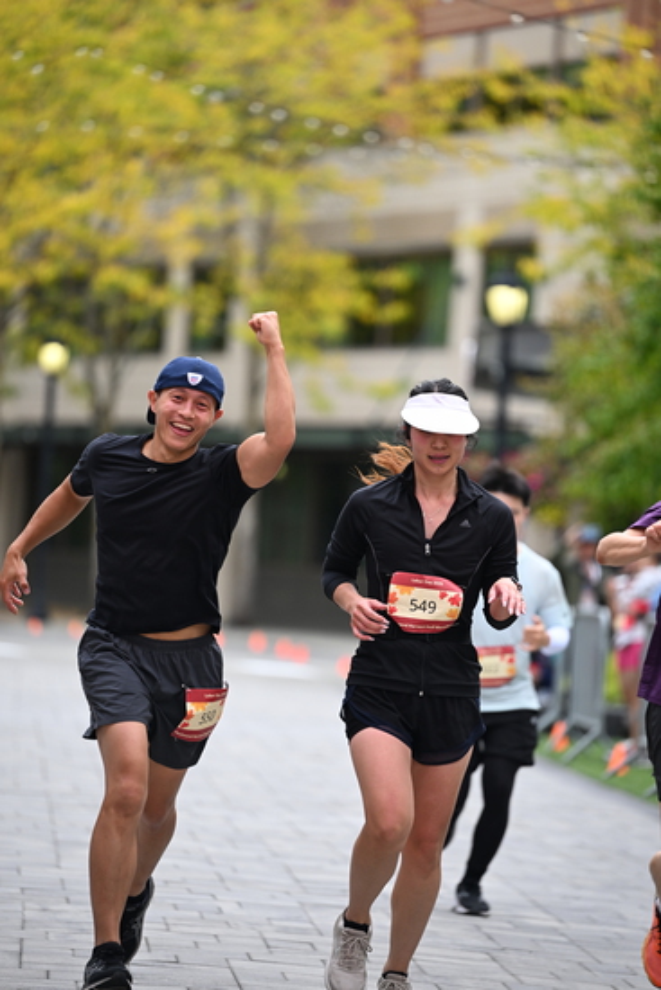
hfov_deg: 8.1
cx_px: 330
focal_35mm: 170
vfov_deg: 12.1
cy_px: 495
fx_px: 4679
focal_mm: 170
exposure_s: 1/2500
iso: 640
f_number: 2.8
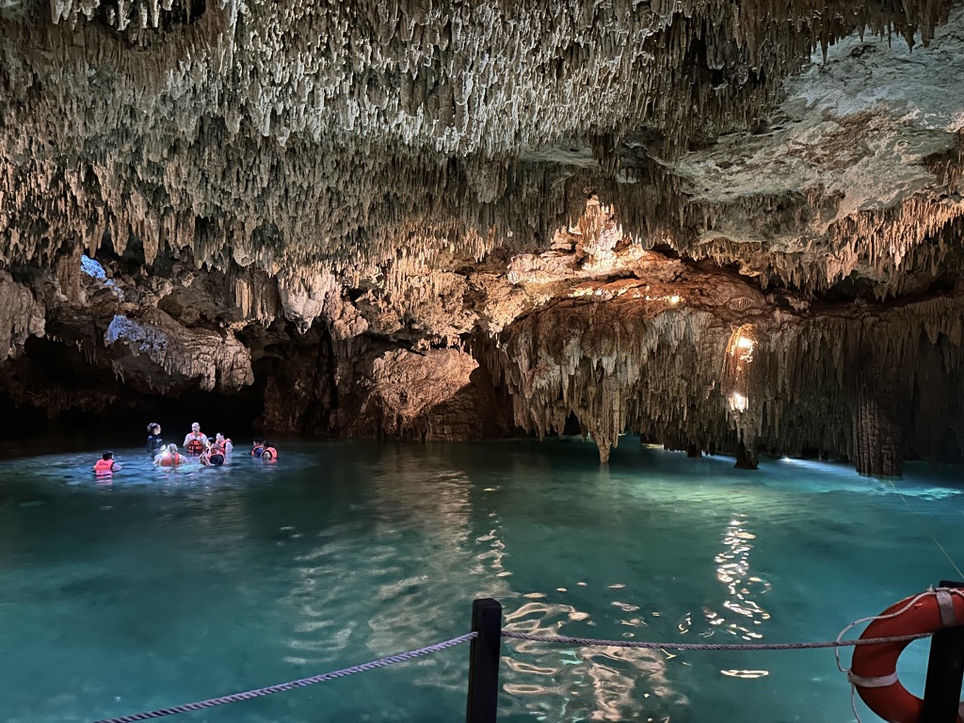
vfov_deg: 56.8
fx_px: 668
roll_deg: -0.7
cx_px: 482
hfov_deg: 71.6
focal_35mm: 24
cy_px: 362
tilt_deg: +0.8
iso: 2000
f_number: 1.78
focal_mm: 6.86
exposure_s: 1/15
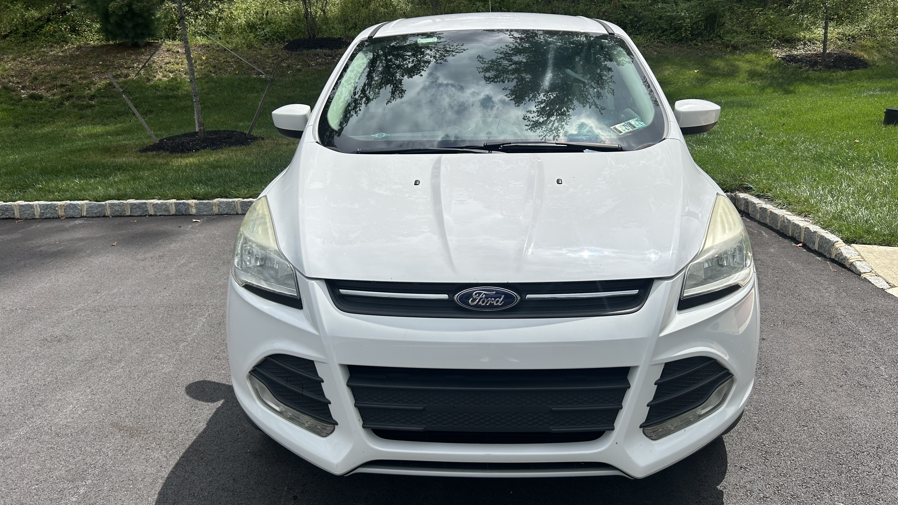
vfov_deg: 40.2
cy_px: 262
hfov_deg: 66.1
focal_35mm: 29
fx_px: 691
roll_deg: +3.3
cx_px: 458
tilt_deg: -15.1
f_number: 1.5
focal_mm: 5.7
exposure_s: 1/9434
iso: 50
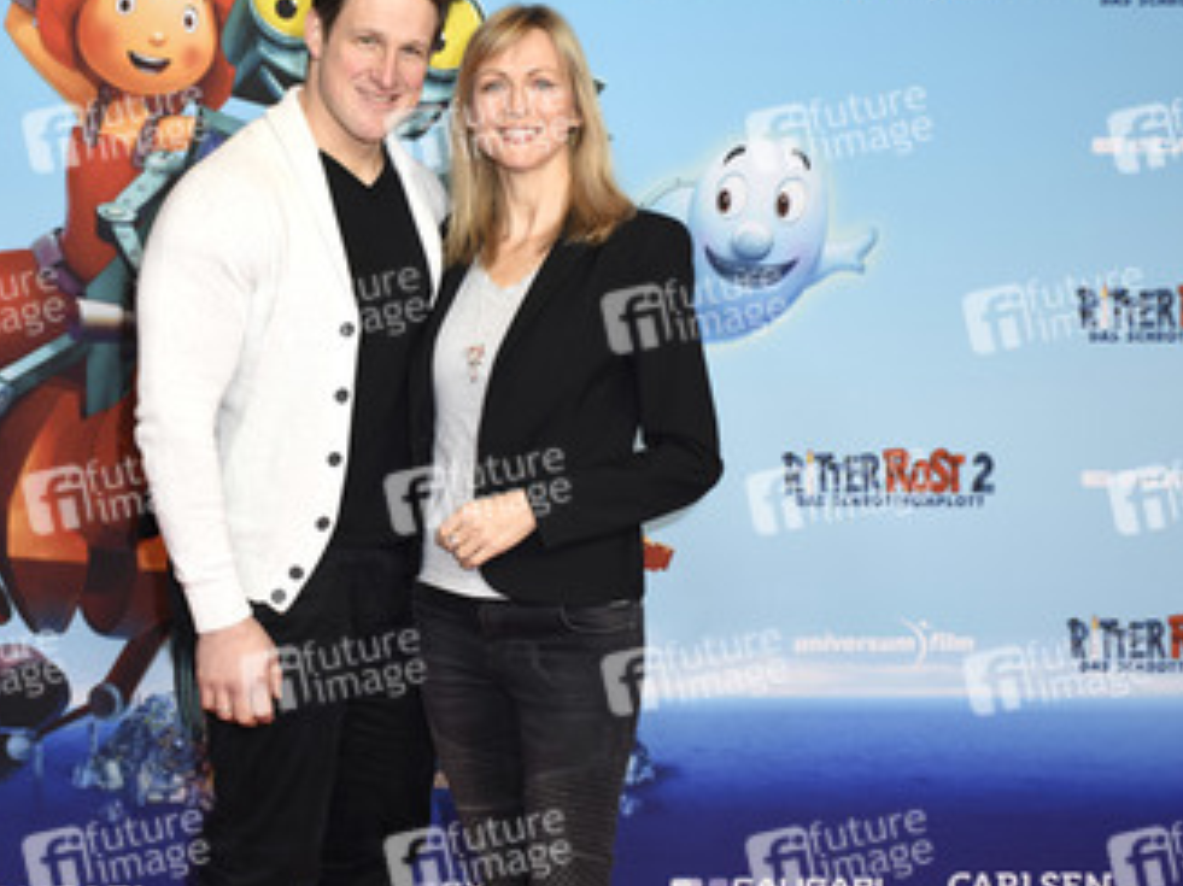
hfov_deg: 35.4
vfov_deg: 27.2
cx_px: 382
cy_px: 401
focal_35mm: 54
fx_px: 1833
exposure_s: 1/160
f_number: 4.5
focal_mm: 27
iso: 500
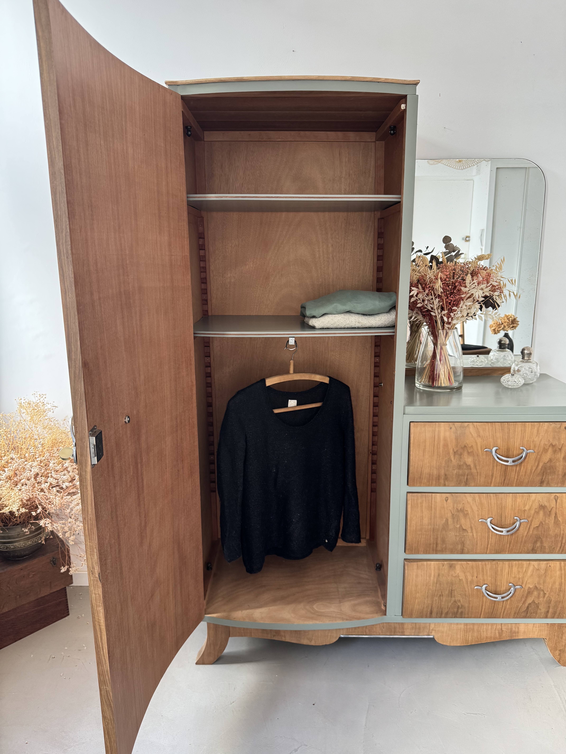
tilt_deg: -12.7
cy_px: 377
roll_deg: +1.4
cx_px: 283
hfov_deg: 56.8
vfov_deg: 71.6
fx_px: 523
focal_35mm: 24
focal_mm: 6.76
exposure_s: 1/104
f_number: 1.78
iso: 200
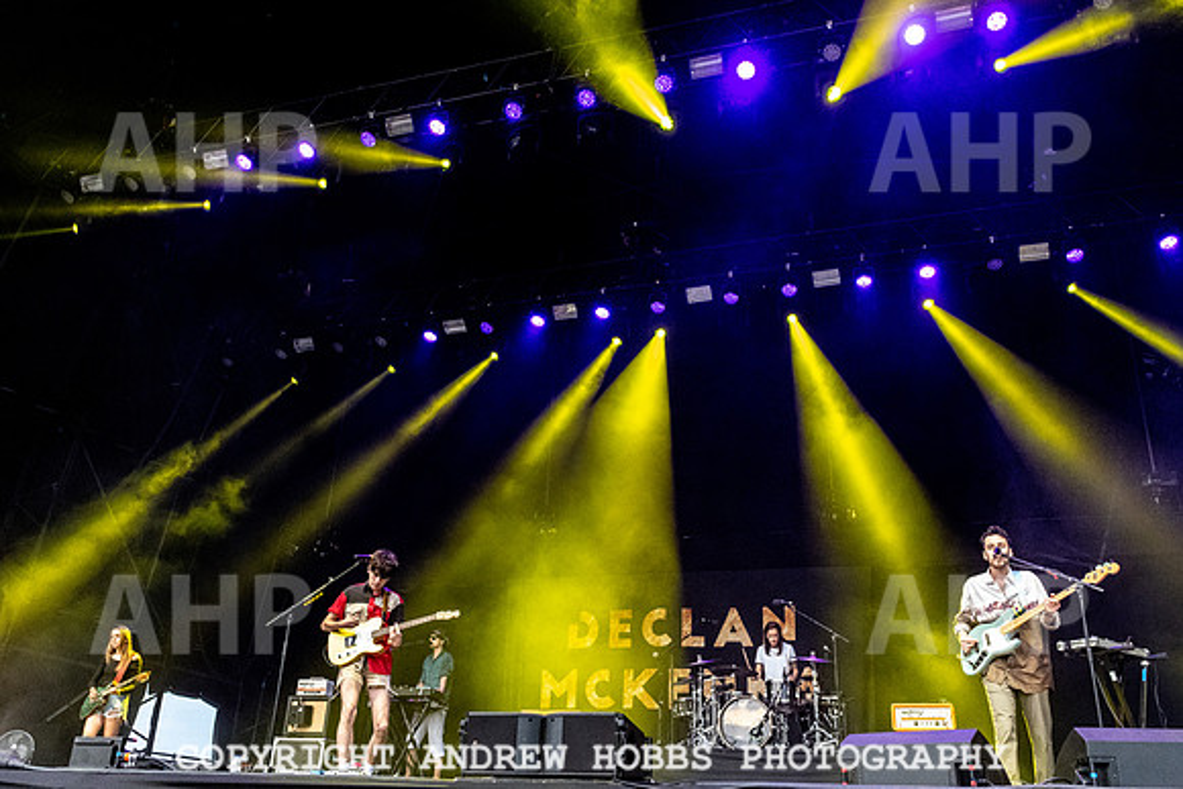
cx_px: 586
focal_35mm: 32
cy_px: 394
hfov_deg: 59.3
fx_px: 1038
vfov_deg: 41.6
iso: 8000
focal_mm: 27
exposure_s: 1/640
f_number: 5
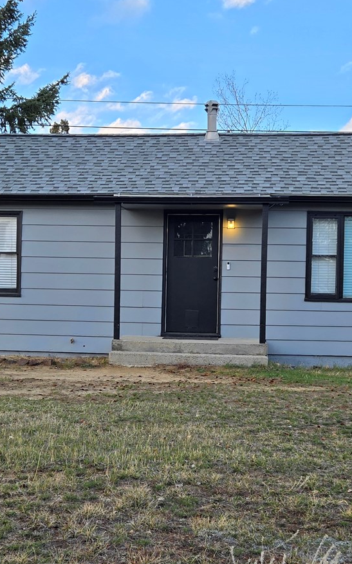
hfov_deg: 22.7
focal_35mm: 57
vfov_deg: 35.7
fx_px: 875
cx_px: 135
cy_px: 312
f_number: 1.8
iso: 25
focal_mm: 5.4
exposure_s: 1/319
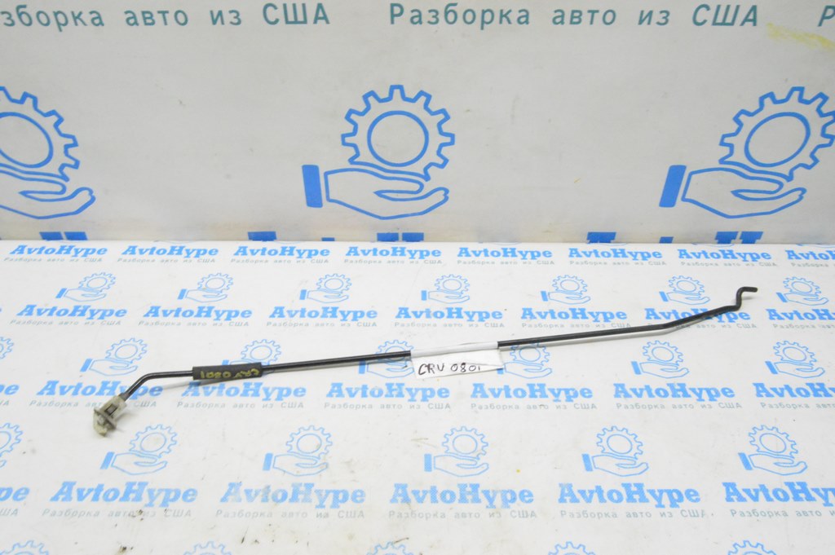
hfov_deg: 67.4
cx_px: 418
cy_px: 278
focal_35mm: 27
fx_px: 626
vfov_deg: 47.9
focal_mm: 18
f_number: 20
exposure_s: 1/15
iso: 6400
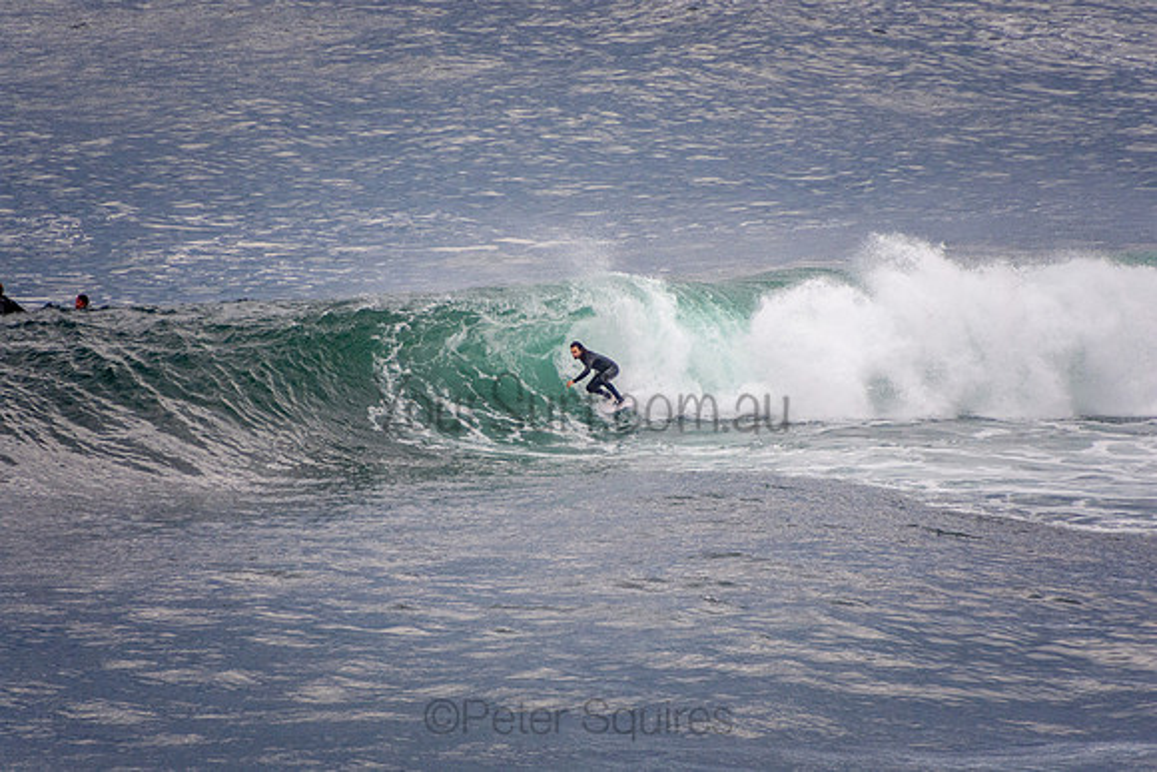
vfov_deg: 2.3
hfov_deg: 3.4
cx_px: 578
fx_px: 19287
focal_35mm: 600
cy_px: 386
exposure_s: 1/800
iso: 800
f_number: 5.6
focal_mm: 400
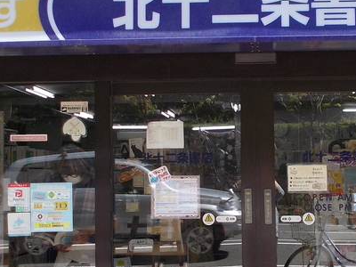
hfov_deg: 21.8
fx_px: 926
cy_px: 111
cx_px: 206
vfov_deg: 16.4
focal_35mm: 90
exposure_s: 1/250
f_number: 3.4
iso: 125
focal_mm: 5.3
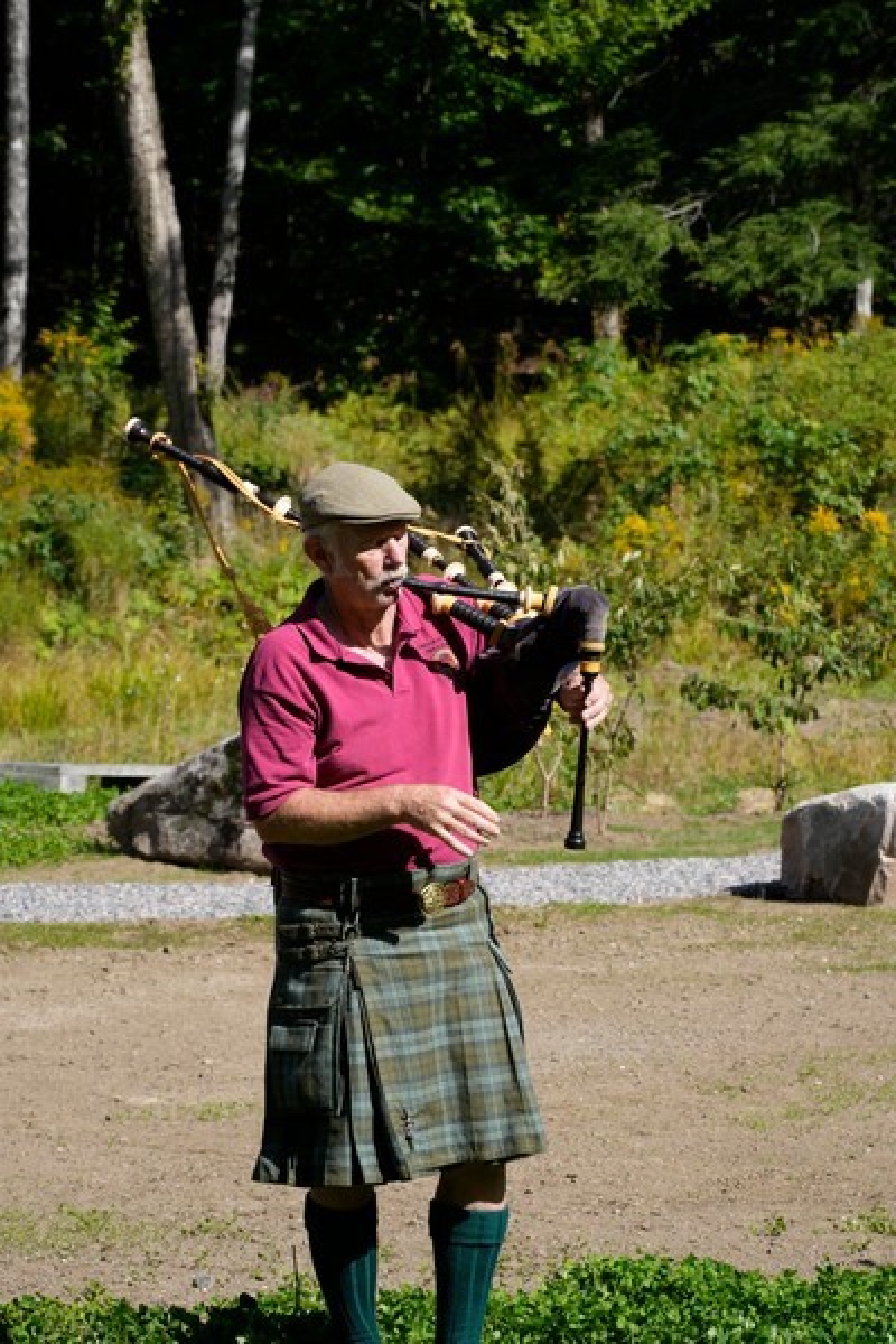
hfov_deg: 7.6
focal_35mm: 180
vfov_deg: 11.4
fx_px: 6719
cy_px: 672
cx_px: 448
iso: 400
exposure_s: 1/250
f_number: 14
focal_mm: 180
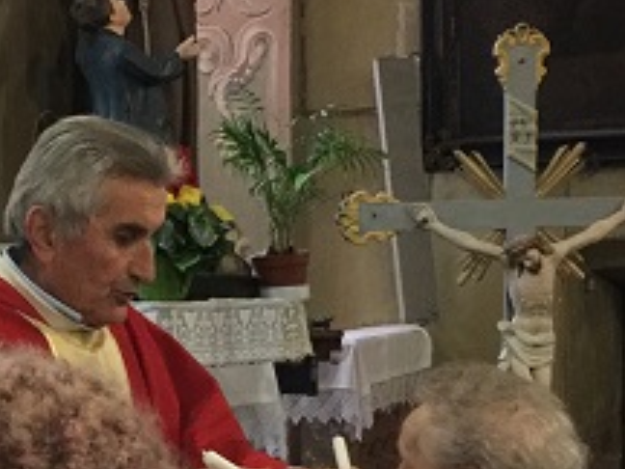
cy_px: 407
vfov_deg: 15.6
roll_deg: -0.1
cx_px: 35
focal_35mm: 94
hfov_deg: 20.3
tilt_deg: -5.1
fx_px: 1697
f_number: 2.2
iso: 200
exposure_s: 1/8
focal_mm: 4.15
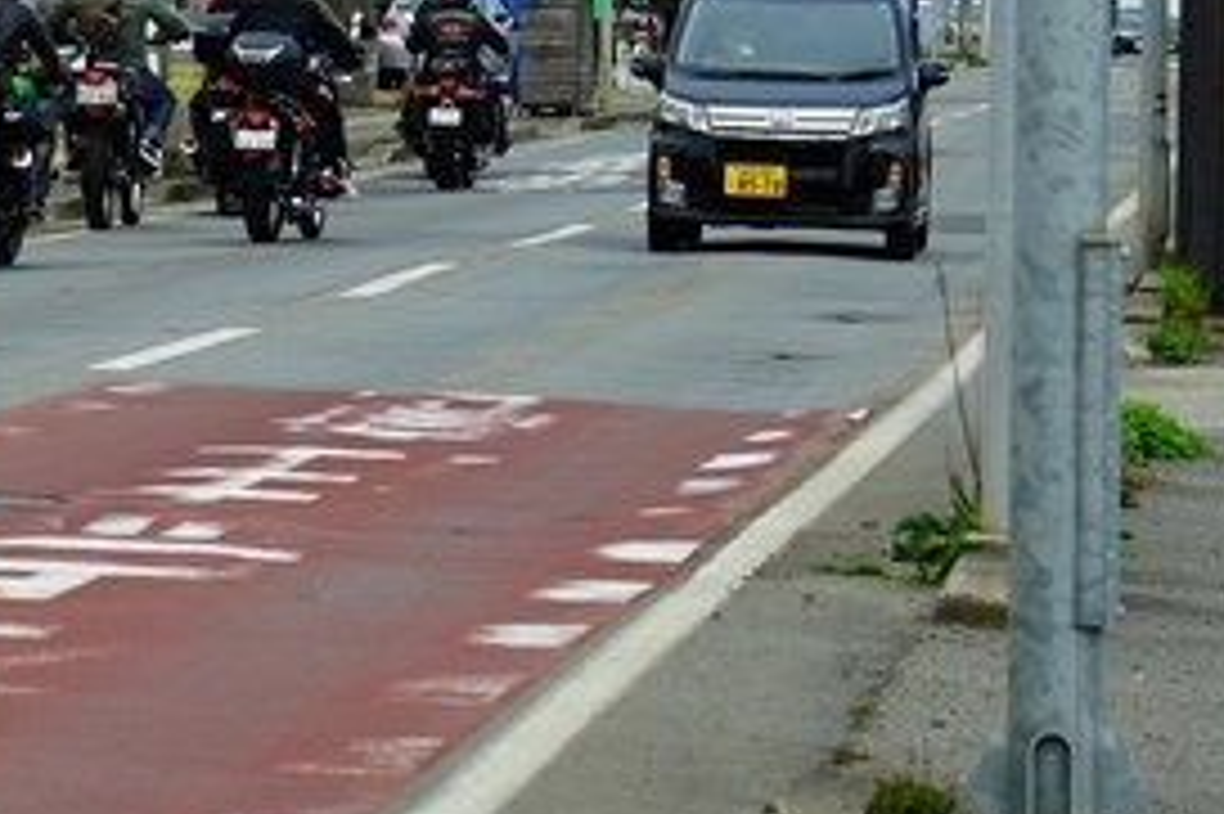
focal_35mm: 309
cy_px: -189
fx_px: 10499
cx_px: -423
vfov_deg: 4.4
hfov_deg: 6.6
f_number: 6.3
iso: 100
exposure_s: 1/320
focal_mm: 105
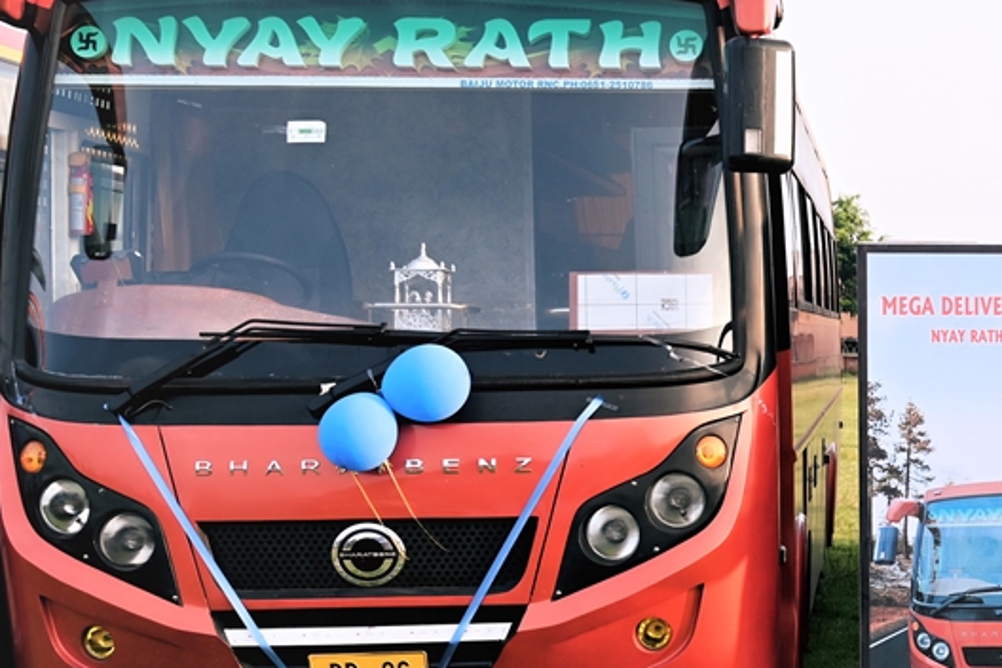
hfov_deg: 25.6
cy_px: 455
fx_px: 2087
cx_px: 1004
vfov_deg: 18.1
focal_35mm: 75
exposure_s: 1/250
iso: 200
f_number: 5.6
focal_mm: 33
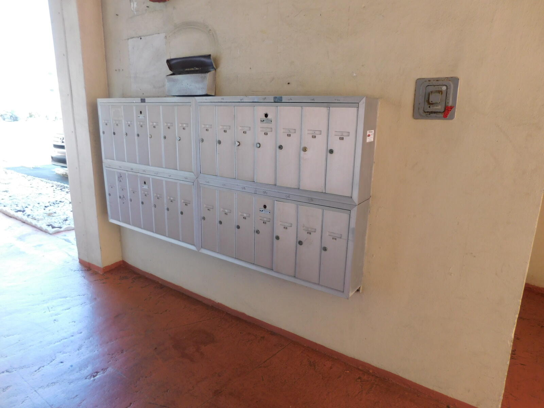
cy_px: 204
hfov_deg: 73.9
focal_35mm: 23
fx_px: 361
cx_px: 272
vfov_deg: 58.9
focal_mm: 4
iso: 125
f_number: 3
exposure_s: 1/50
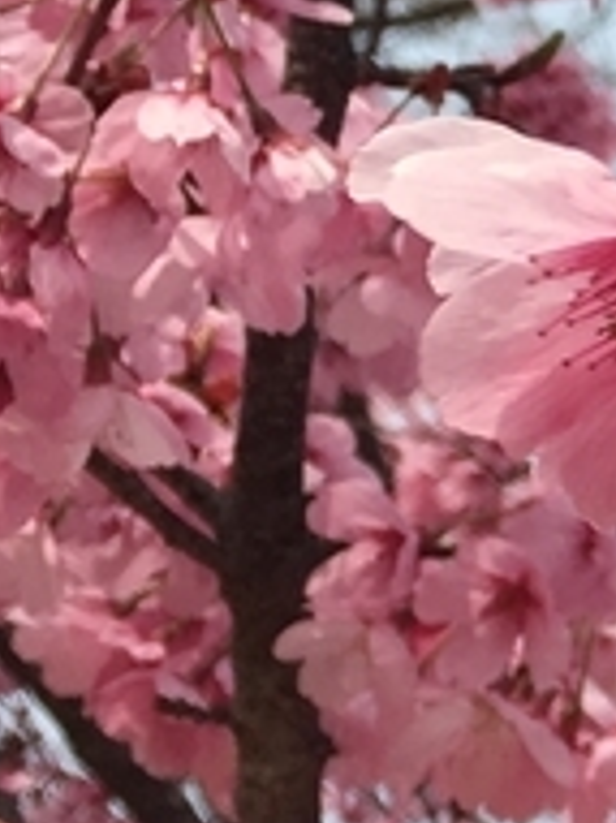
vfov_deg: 10.8
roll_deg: -18.1
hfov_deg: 7.3
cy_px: 633
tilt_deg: +29.6
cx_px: 1809
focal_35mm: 182
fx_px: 4323
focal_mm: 4.15
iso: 25
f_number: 2.2
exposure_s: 1/1637
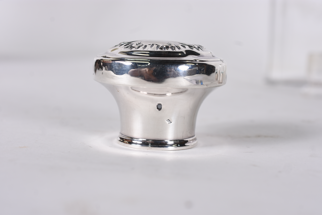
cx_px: 161
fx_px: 537
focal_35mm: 60
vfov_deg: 22.6
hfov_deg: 33.4
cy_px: 108
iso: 200
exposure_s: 1/60
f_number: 8
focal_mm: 40
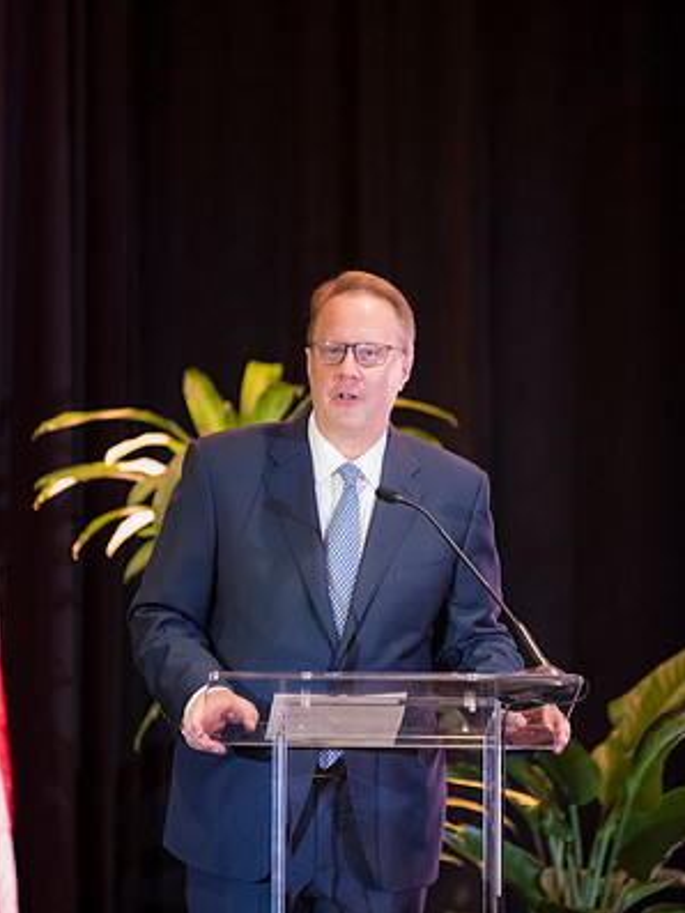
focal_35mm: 218
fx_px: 5749
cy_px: 513
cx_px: 342
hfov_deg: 6.8
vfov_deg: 9.1
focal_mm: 200
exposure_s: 1/125
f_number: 2.8
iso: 6400
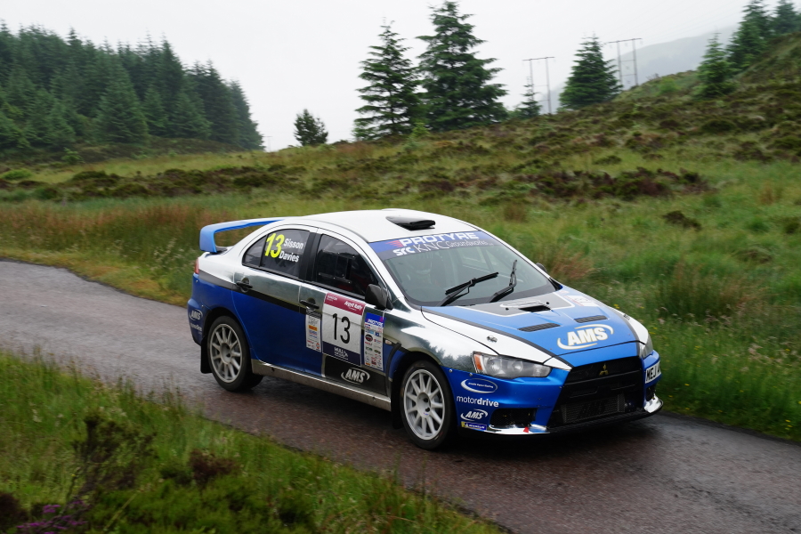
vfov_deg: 19.5
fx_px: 1557
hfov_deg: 28.8
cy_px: 267
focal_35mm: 70
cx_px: 400
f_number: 10
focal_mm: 70
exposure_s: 1/400
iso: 1600
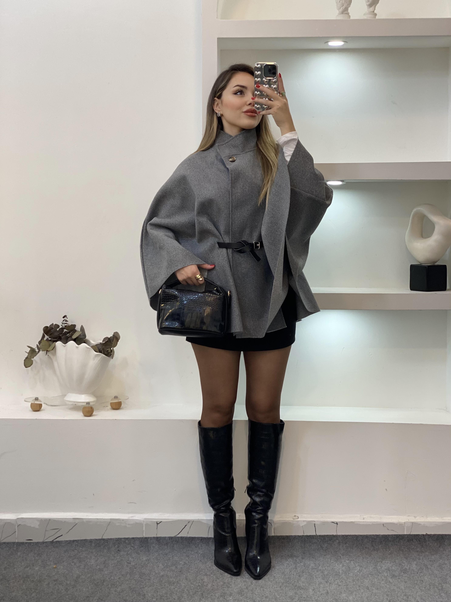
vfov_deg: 36.8
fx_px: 903
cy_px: 301
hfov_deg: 28.0
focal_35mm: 52
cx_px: 226
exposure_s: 1/100
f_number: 2
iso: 80
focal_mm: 6
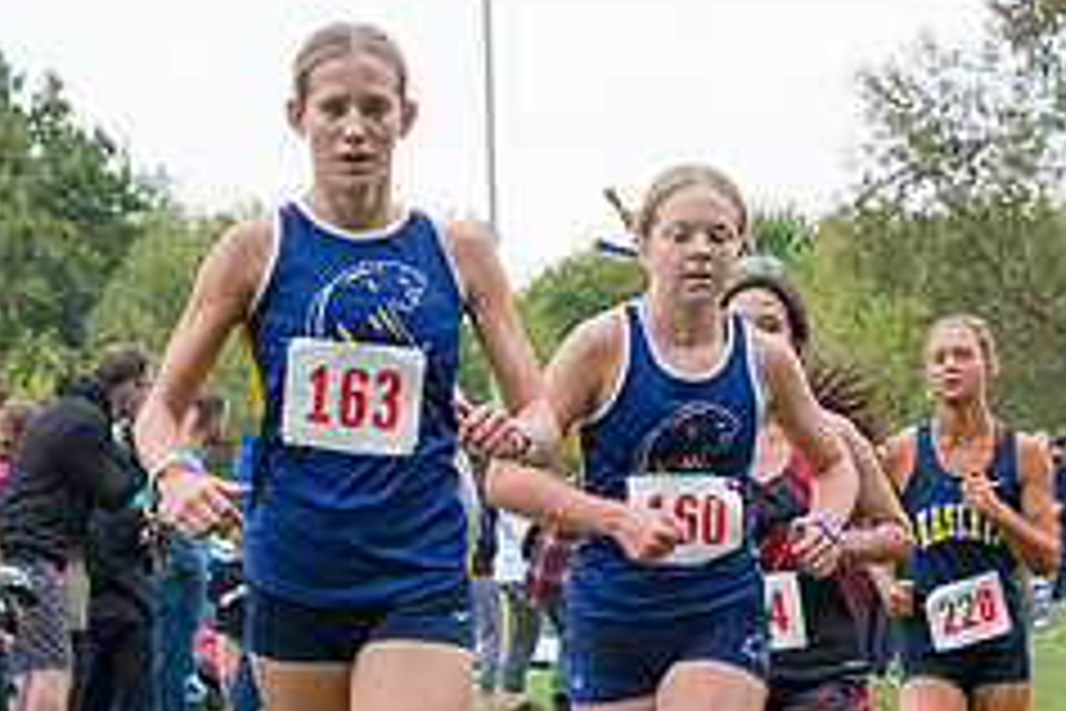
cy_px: 729
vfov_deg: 7.4
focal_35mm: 184
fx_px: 5448
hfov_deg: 11.2
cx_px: 627
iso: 3200
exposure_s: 1/1600
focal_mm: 65
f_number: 5.6
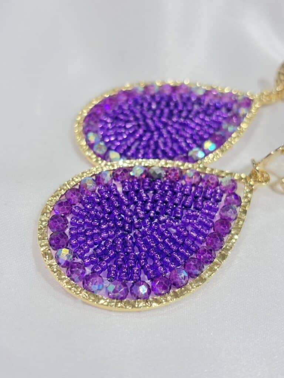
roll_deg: +2.2
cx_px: 142
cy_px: 189
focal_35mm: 52
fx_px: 569
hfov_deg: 28.0
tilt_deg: -31.9
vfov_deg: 36.8
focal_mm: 5.96
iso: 25
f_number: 1.6
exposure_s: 1/106
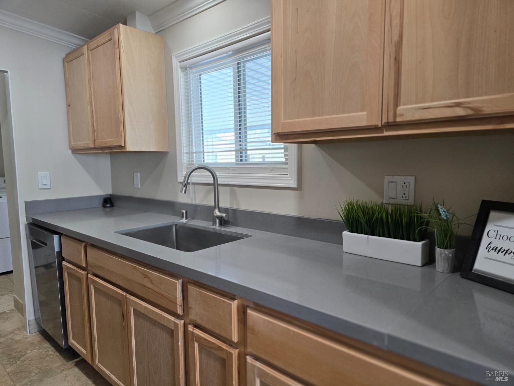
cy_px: 193
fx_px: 342
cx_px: 257
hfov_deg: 73.9
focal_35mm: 23
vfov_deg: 58.9
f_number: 1.7
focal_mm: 6.3
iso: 200
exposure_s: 1/120
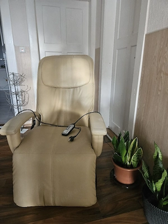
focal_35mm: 23
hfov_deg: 58.9
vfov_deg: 73.9
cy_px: 112
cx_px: 84
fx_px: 149
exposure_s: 1/33.4
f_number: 1.8
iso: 500
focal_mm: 5.4
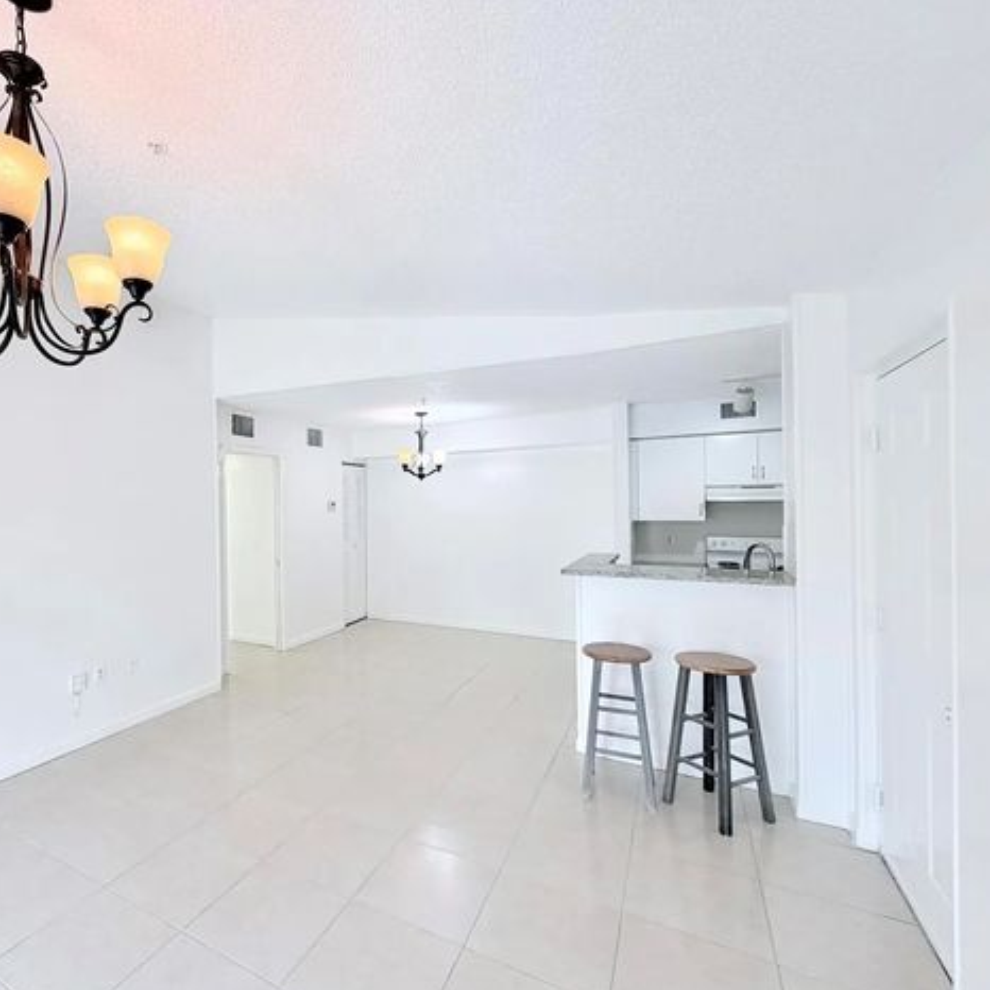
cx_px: 340
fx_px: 550
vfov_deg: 84.0
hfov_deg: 81.5
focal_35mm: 17
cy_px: 506
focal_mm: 2.22
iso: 160
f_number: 2.2
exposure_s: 1/120
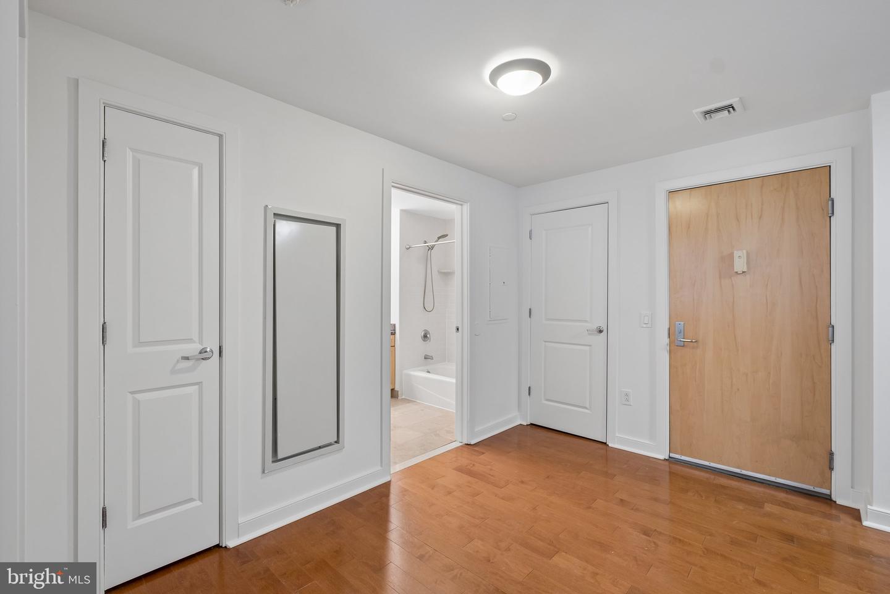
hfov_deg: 100.4
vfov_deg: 77.3
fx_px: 371
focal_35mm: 15
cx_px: 445
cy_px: 297
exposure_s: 1/3.33
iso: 250
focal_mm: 10
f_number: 8
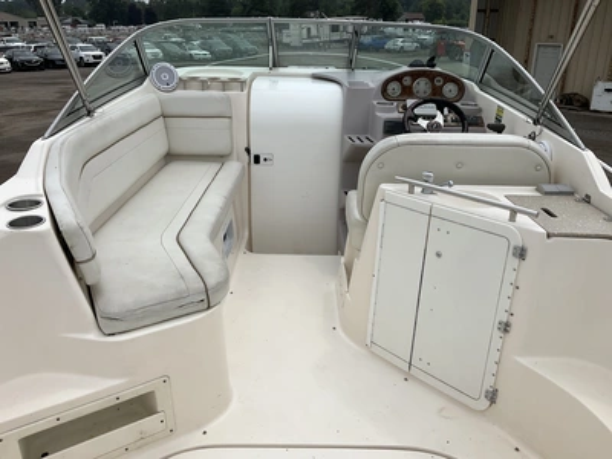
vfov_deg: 48.2
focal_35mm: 29
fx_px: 513
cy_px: 230
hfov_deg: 61.7
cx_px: 306
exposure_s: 1/3534
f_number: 1.8
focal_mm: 3
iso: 25
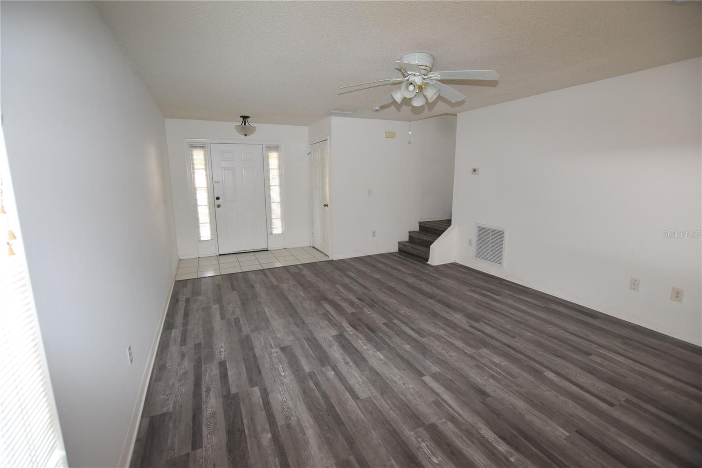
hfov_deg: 100.4
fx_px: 292
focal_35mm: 15
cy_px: 234
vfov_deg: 77.3
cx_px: 351
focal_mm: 10
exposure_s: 1/60
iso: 800
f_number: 4
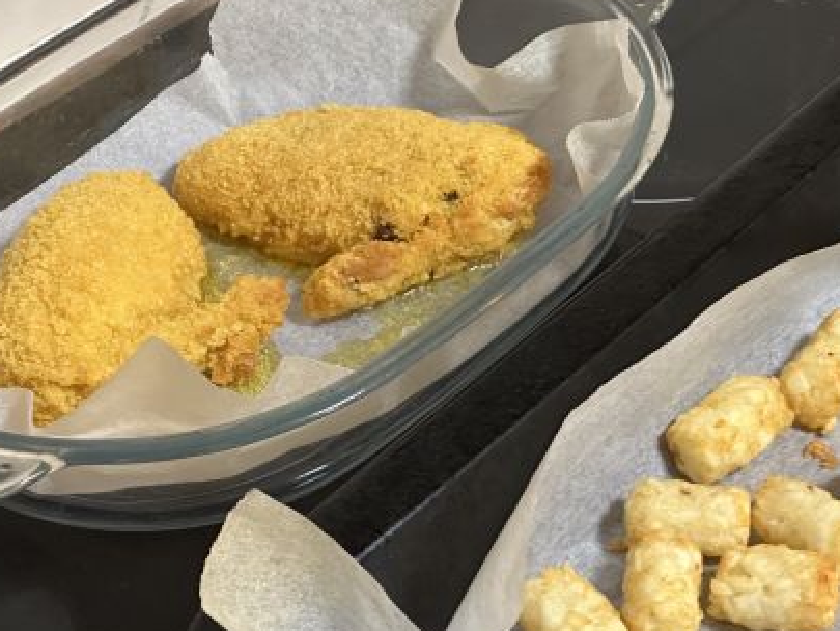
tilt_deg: -41.2
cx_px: 560
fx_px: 2767
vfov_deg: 13.0
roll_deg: +4.2
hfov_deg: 17.2
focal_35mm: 114
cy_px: 394
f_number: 2.8
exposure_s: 1/34
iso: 500
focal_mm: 9
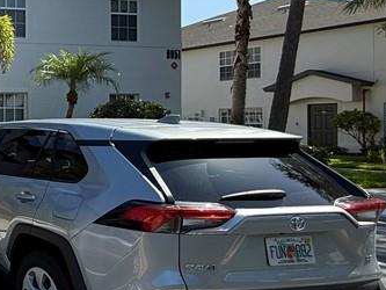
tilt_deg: +0.2
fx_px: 480
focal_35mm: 43
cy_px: 126
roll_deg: +0.4
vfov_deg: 33.6
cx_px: -163
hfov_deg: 30.1
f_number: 2.2
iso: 50
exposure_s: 1/942
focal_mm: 2.22
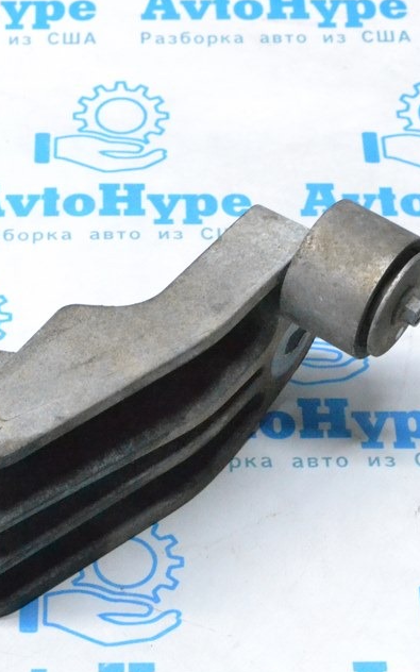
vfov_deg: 19.1
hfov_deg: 12.0
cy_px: 360
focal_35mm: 109
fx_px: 1996
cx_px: 107
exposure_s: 1/160
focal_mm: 44
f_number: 9
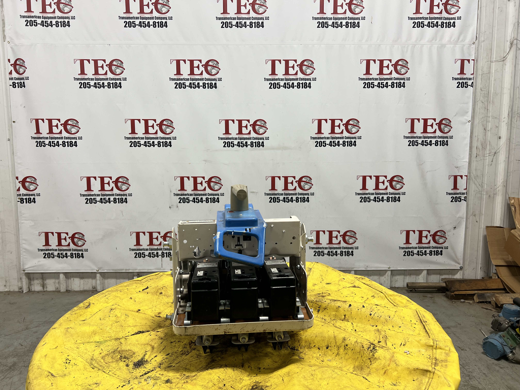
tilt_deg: -8.7
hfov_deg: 67.3
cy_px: 195
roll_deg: +0.3
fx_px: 391
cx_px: 260
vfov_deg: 53.1
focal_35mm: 26
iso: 80
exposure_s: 1/120
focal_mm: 5.7
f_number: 1.5
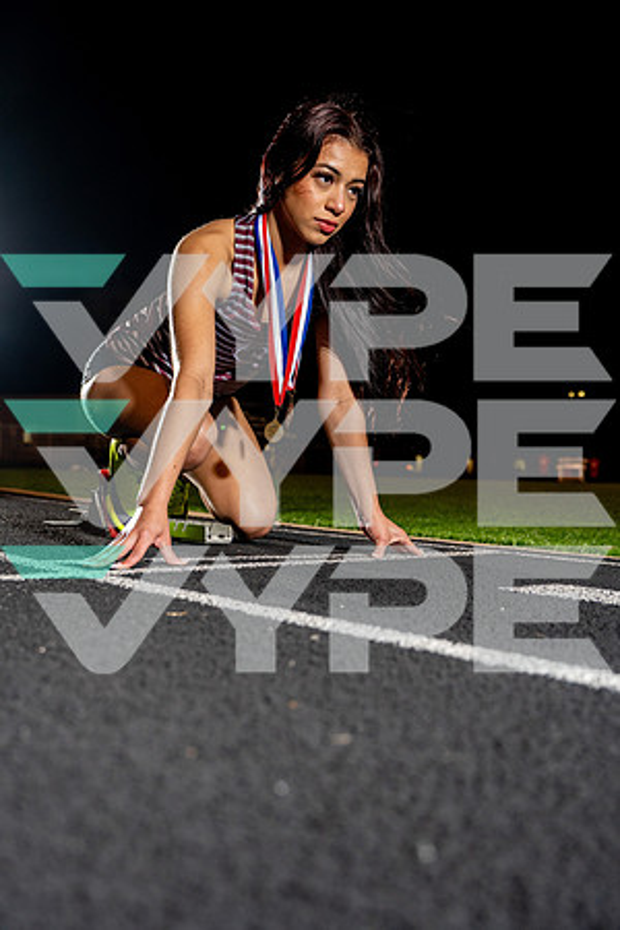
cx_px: 310
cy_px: 465
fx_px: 956
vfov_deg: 51.9
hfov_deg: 35.9
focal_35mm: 37
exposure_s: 1/250
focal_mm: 37
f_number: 4
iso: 800
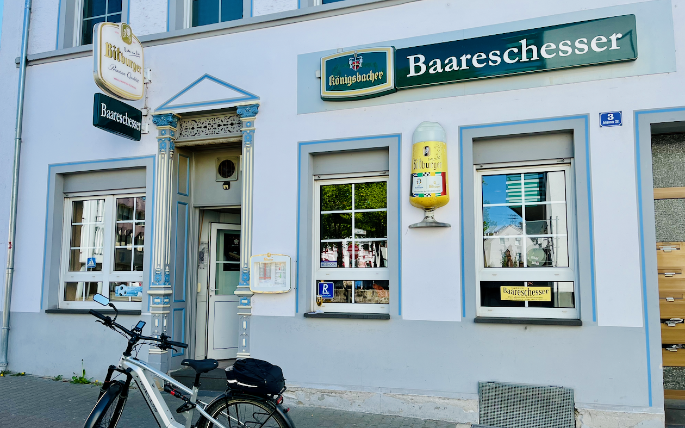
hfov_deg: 66.5
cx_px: 347
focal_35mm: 28
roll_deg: -1.0
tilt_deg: +4.1
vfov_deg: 44.5
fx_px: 523
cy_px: 237
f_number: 1.6
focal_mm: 5.1
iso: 50
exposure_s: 1/1199
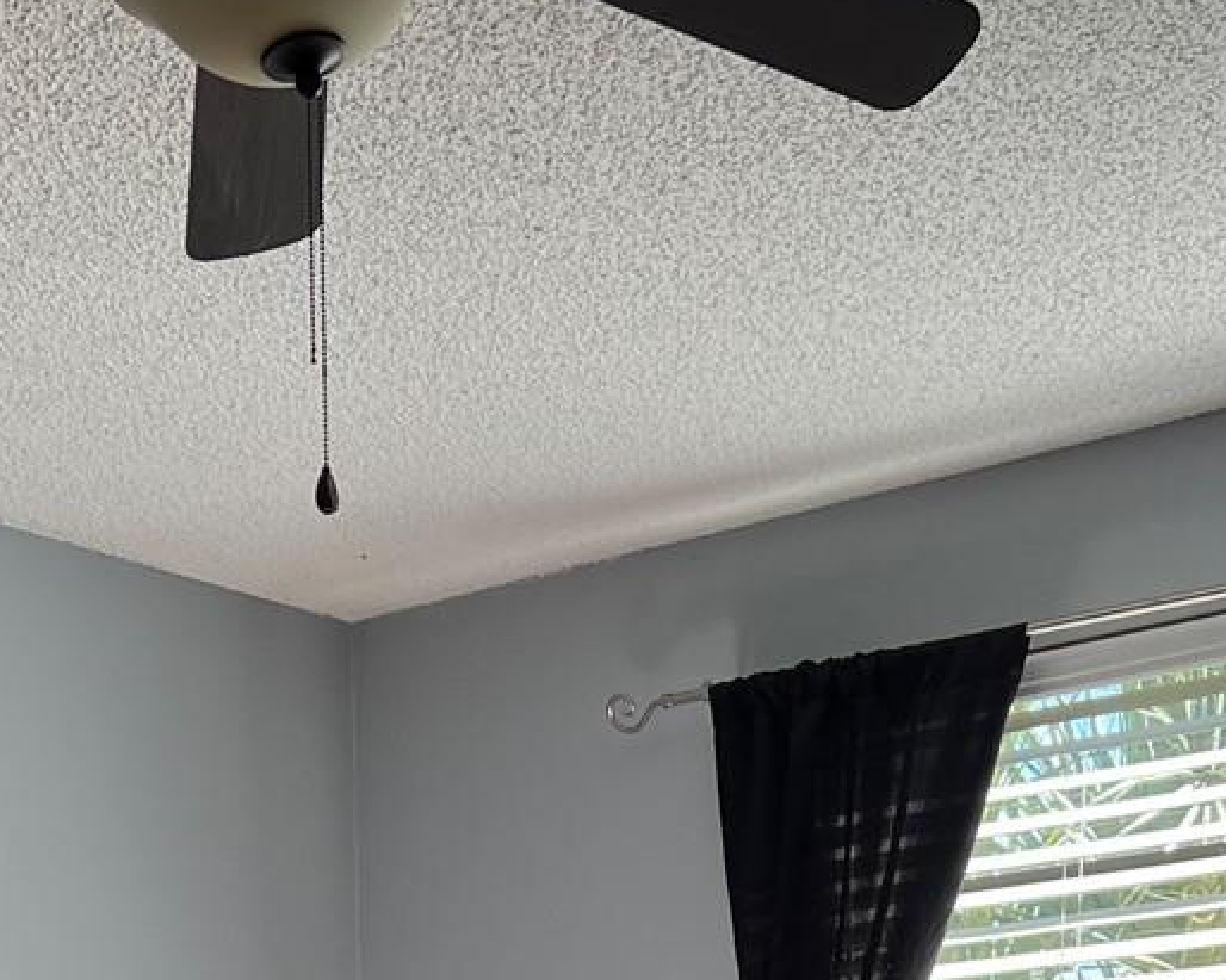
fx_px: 2866
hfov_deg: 24.1
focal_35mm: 79
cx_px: 429
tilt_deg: -1.3
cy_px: 1400
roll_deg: +0.6
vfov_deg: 17.7
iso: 50
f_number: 1.5
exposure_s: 1/370
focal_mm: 5.7
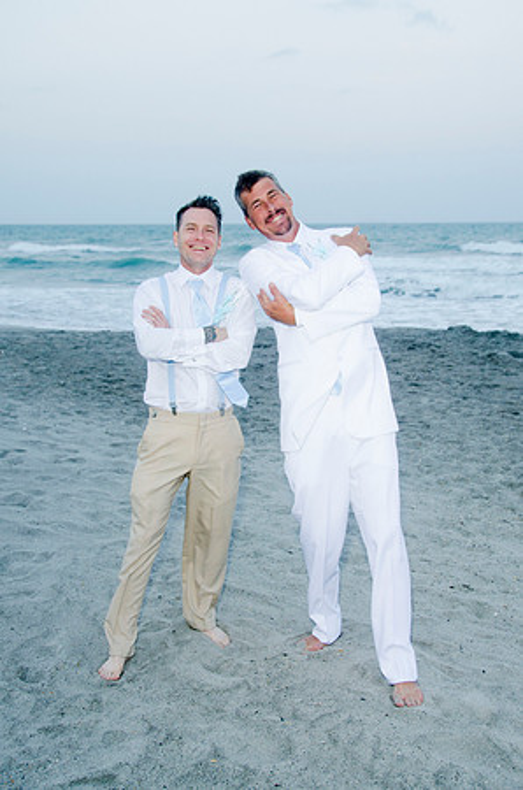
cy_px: 395
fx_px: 887
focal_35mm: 40
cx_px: 262
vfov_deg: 48.0
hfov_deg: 32.9
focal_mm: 27
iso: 200
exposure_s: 1/30
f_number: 5.6
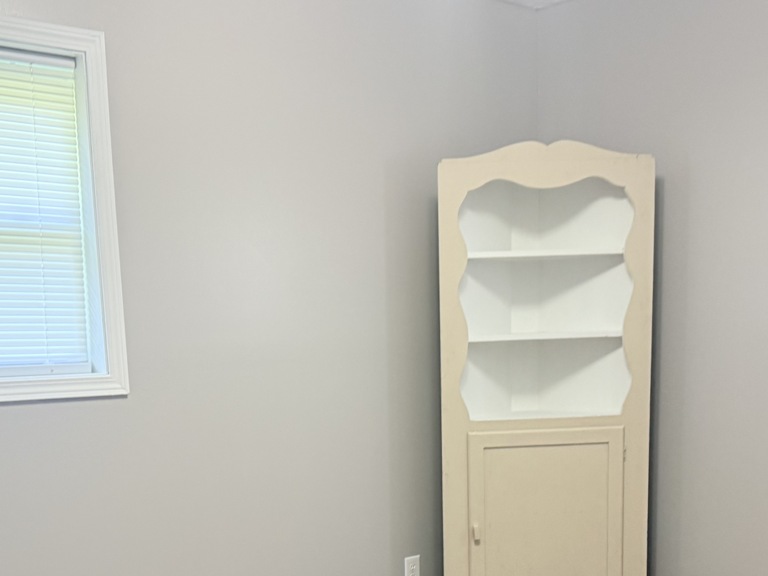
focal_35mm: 48
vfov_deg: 29.2
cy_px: 507
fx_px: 1065
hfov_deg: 39.7
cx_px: 374
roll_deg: +2.0
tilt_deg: -9.7
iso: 250
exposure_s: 1/60
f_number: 1.78
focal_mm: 6.76
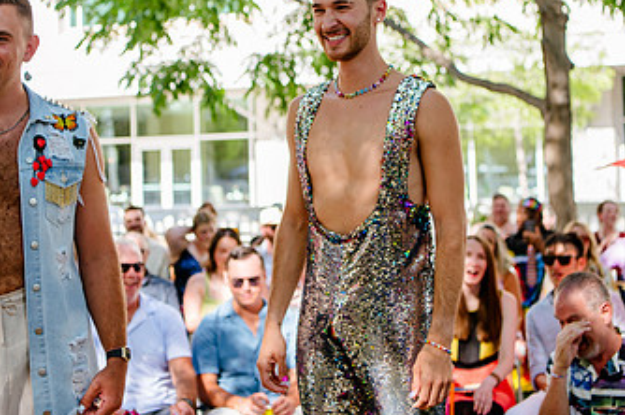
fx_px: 1388
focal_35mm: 80
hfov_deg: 25.4
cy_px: 112
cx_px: 286
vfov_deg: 17.0
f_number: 2.8
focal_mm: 46
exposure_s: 1/400
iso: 200
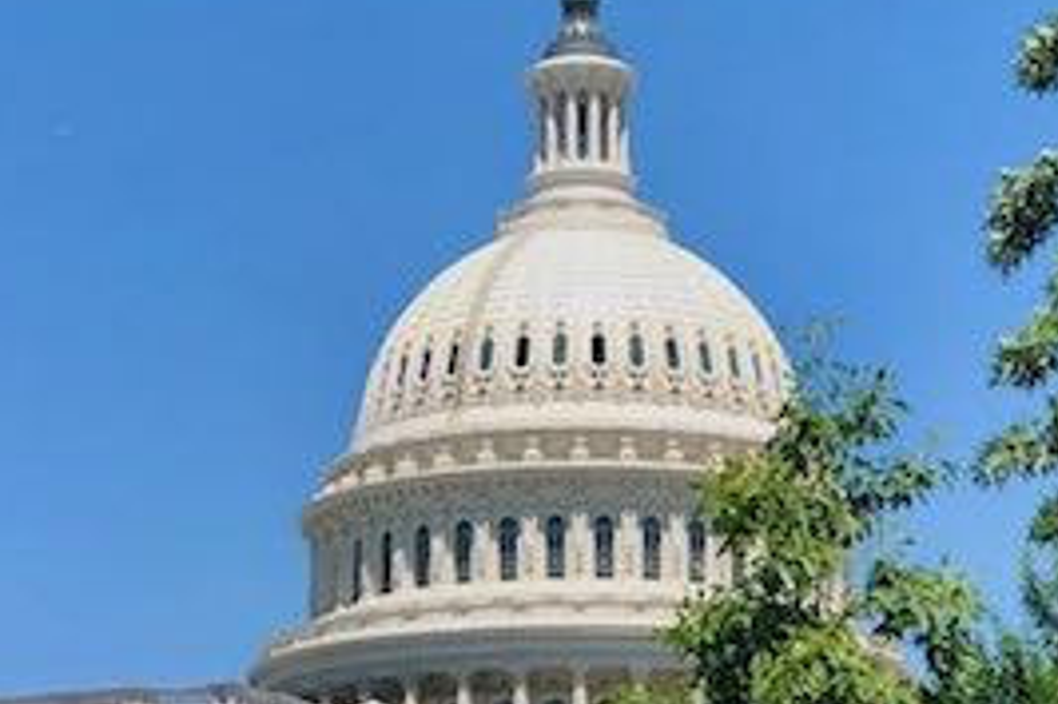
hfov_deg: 13.2
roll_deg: +0.6
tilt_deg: +10.4
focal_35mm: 156
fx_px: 4582
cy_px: 479
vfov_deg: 8.8
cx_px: 549
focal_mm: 6.6
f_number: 2.8
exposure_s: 1/674
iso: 20
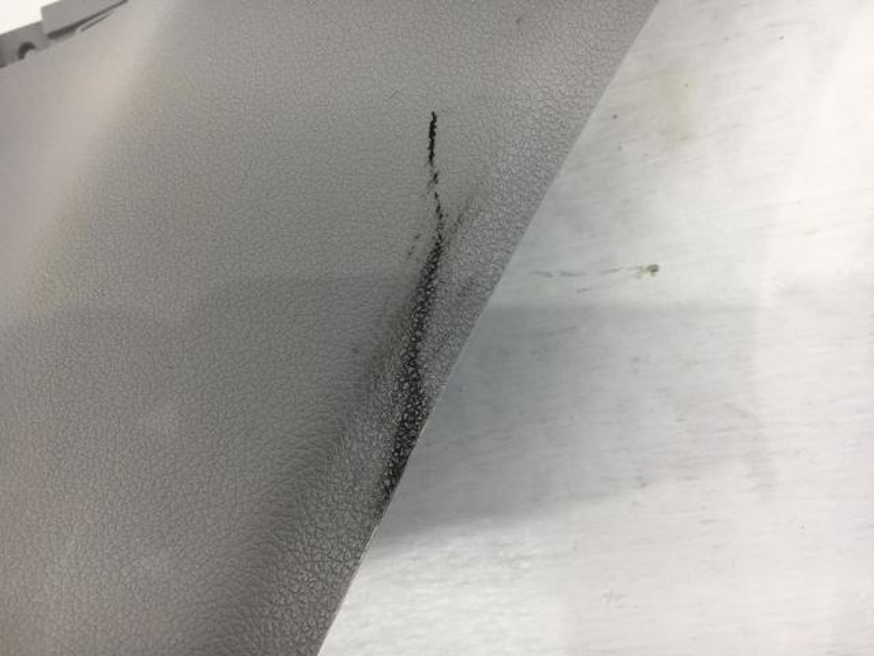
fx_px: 732
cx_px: 437
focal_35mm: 29
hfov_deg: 61.7
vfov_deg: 48.2
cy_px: 328
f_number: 2.2
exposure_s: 1/50
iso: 25
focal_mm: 4.15
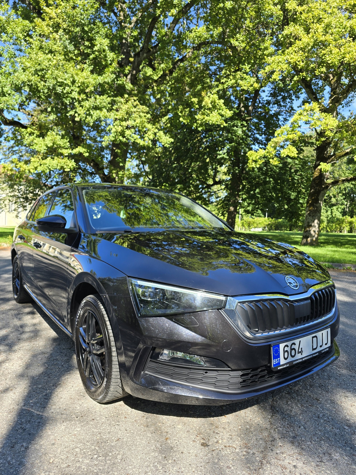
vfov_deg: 73.9
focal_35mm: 23
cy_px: 238
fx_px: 315
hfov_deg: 58.9
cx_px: 178
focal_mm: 6.3
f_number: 1.7
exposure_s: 1/194
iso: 12
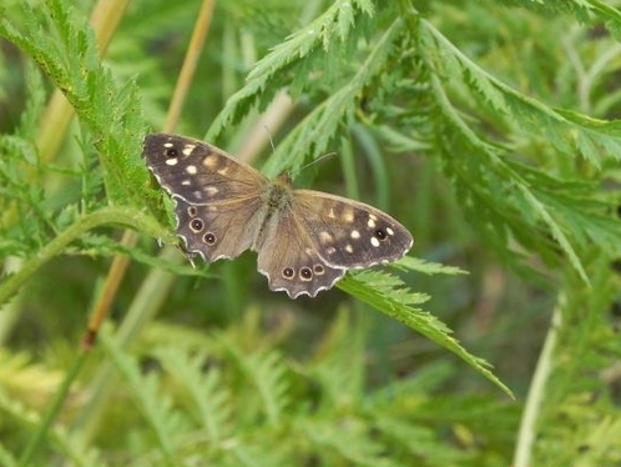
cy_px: 217
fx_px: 3500
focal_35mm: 195
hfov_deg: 10.1
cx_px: 276
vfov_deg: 7.6
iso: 160
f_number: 5
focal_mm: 28.8
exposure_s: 1/168
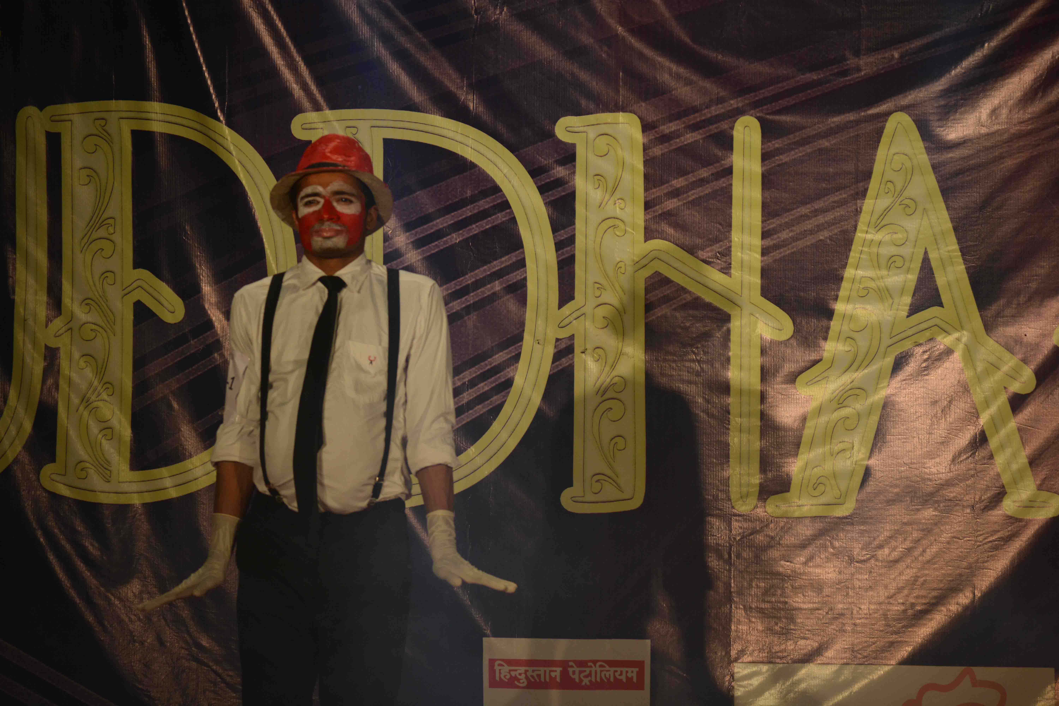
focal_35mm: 210
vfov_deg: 6.5
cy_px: 353
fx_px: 6177
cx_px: 530
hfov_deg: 9.8
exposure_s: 1/400
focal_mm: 140
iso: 450
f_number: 4.8
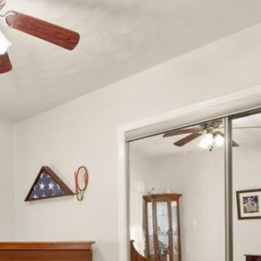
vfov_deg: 42.6
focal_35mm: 36
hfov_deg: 42.4
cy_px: 229
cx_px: 28
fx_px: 307
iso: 400
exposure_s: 1/13
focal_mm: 13
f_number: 11
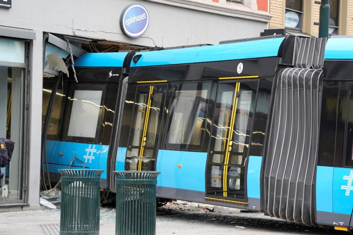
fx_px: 1226
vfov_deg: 11.0
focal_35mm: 125
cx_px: 176
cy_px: 118
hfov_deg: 16.4
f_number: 4
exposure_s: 1/125
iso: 400
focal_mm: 125
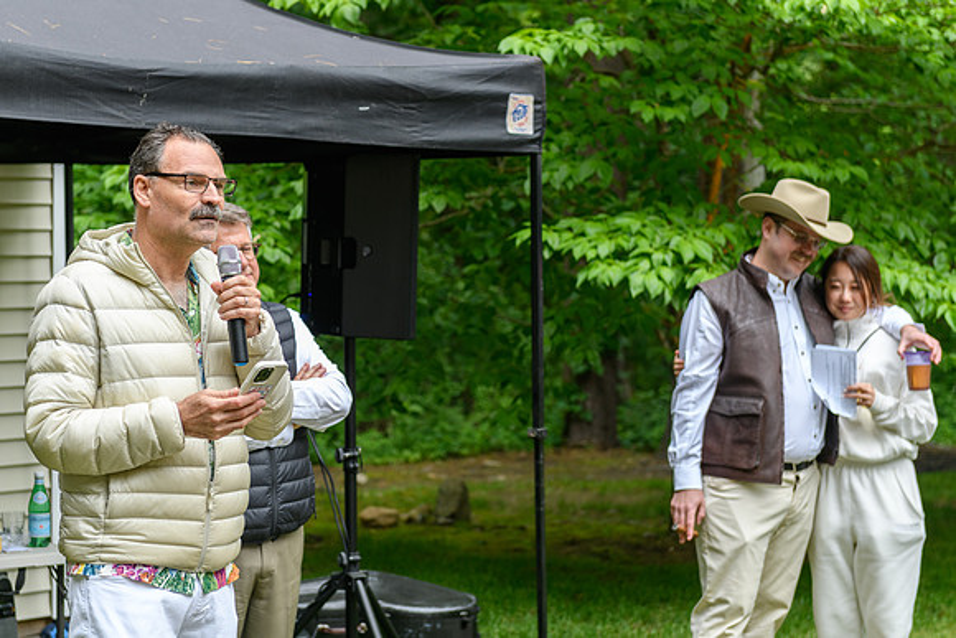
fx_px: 2311
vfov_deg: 15.7
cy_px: 271
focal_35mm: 87
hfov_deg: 23.3
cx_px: 401
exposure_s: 1/100
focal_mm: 70
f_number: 4
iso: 200
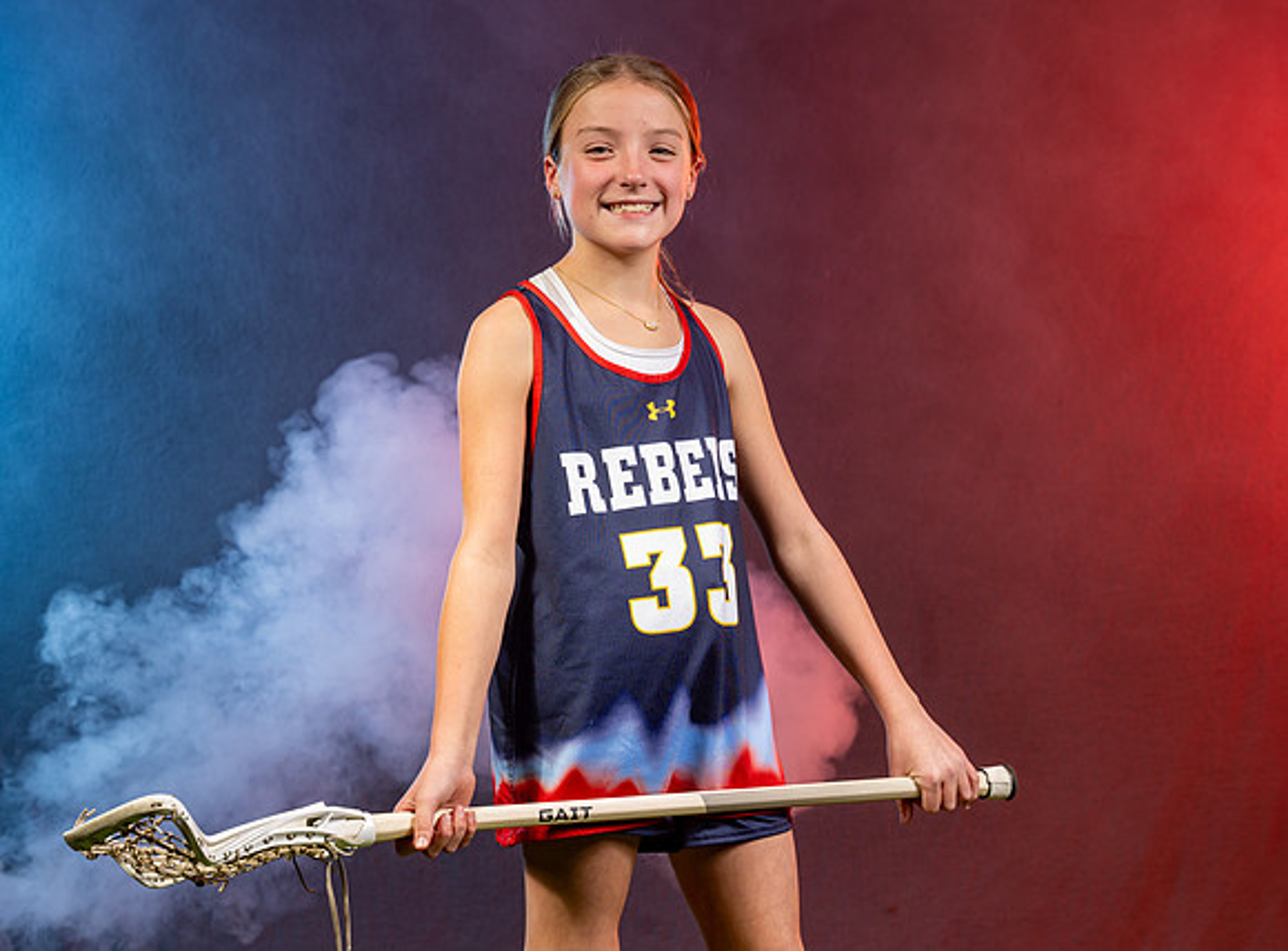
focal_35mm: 117
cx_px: 657
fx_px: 4328
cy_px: 484
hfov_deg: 16.9
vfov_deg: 12.5
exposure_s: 1/200
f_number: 6.3
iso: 64
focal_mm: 92
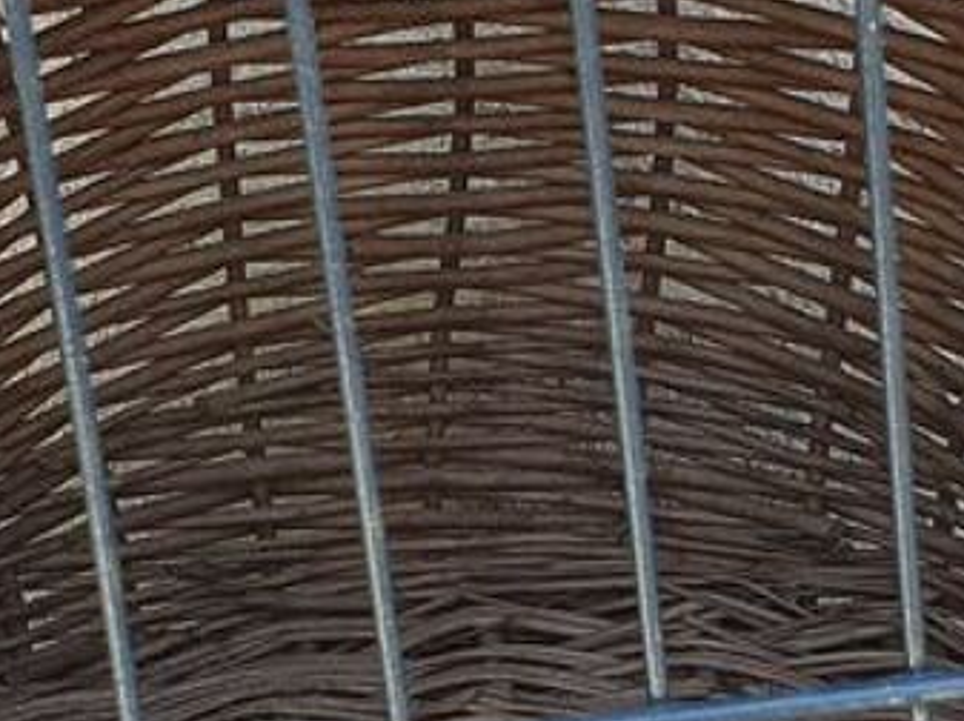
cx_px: 578
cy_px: 545
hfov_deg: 19.1
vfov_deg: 14.3
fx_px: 2865
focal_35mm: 103
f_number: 2.4
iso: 50
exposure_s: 1/107
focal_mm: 4.32
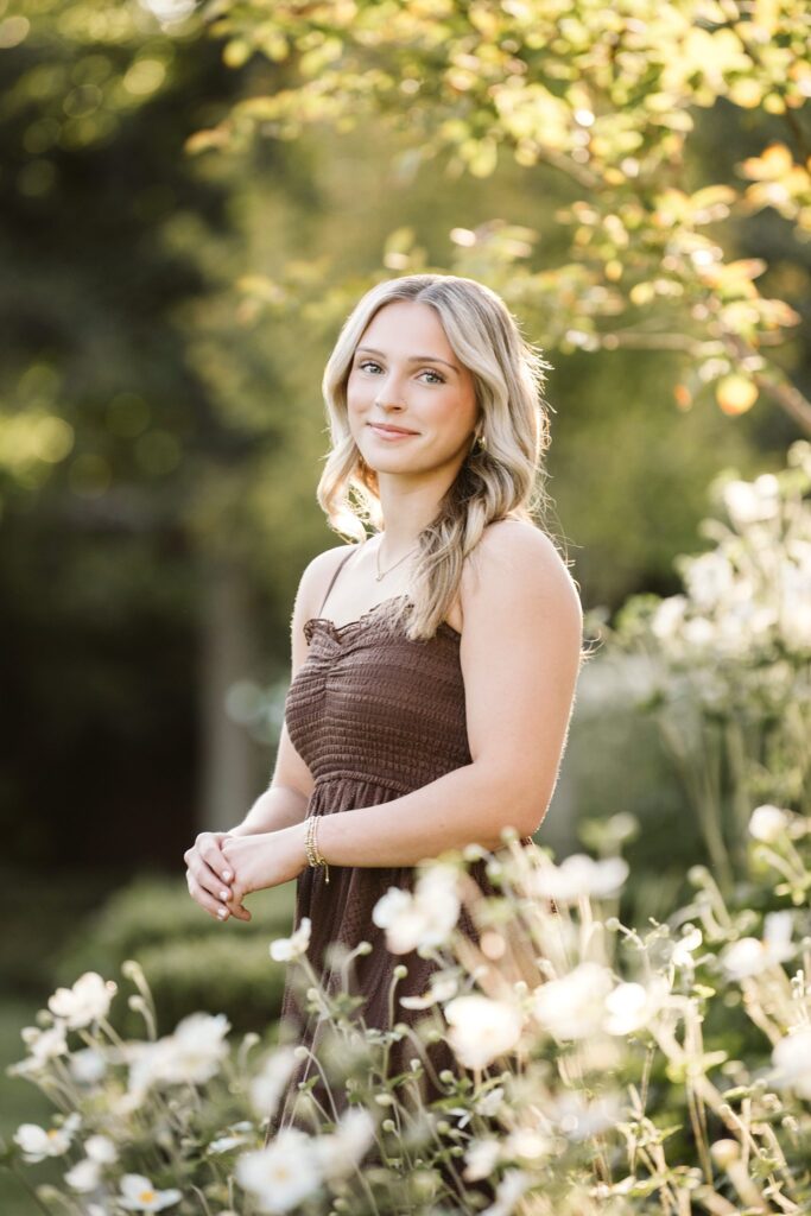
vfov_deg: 10.3
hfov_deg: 6.9
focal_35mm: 200
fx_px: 6756
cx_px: 406
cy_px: 608
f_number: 3.5
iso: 500
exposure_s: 1/500
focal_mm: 200
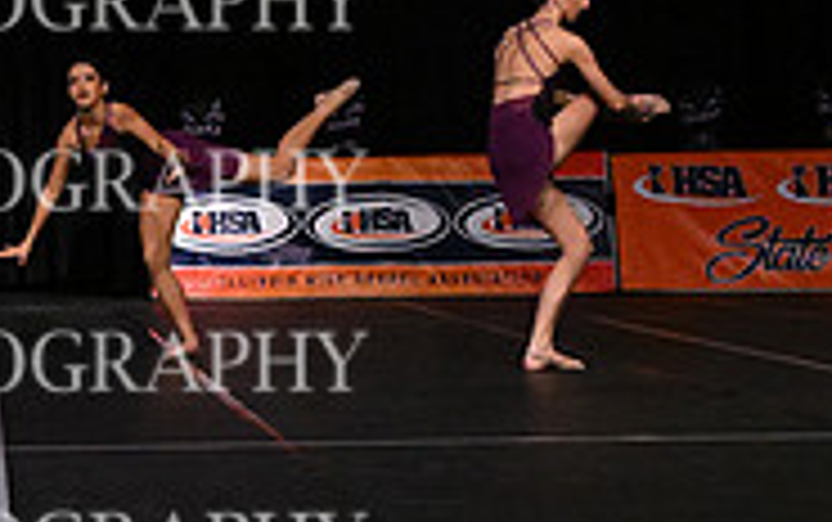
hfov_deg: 12.2
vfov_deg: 7.9
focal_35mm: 166
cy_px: 90
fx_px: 3767
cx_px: -283
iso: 8000
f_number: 4
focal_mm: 35
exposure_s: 1/1000
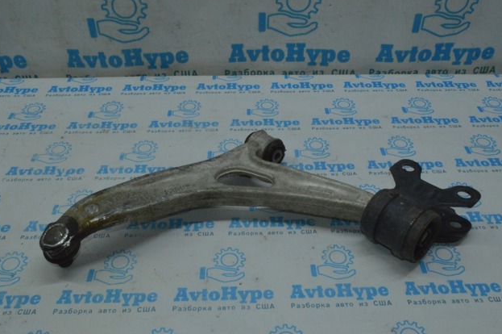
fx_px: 515
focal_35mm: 37
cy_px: 170
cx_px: 246
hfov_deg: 51.9
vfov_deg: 35.9
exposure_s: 1/60
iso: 3200
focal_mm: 24
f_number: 25
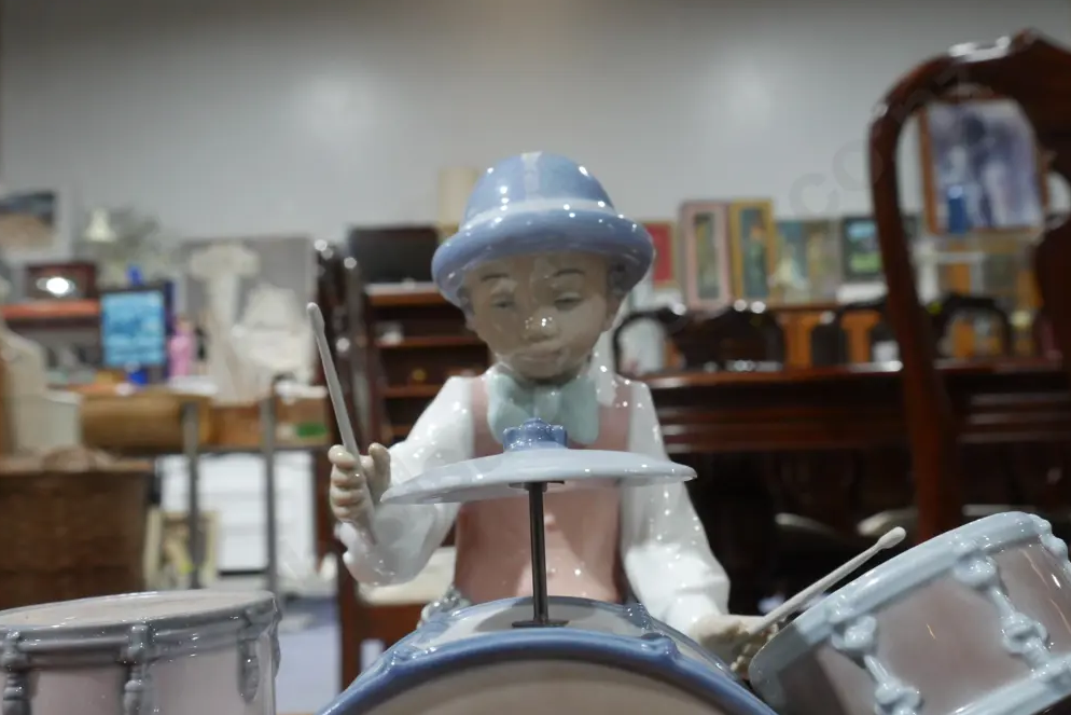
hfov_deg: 61.9
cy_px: 404
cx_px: 538
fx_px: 893
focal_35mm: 30
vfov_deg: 43.5
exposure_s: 1/60
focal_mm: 14
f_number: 8
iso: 2000
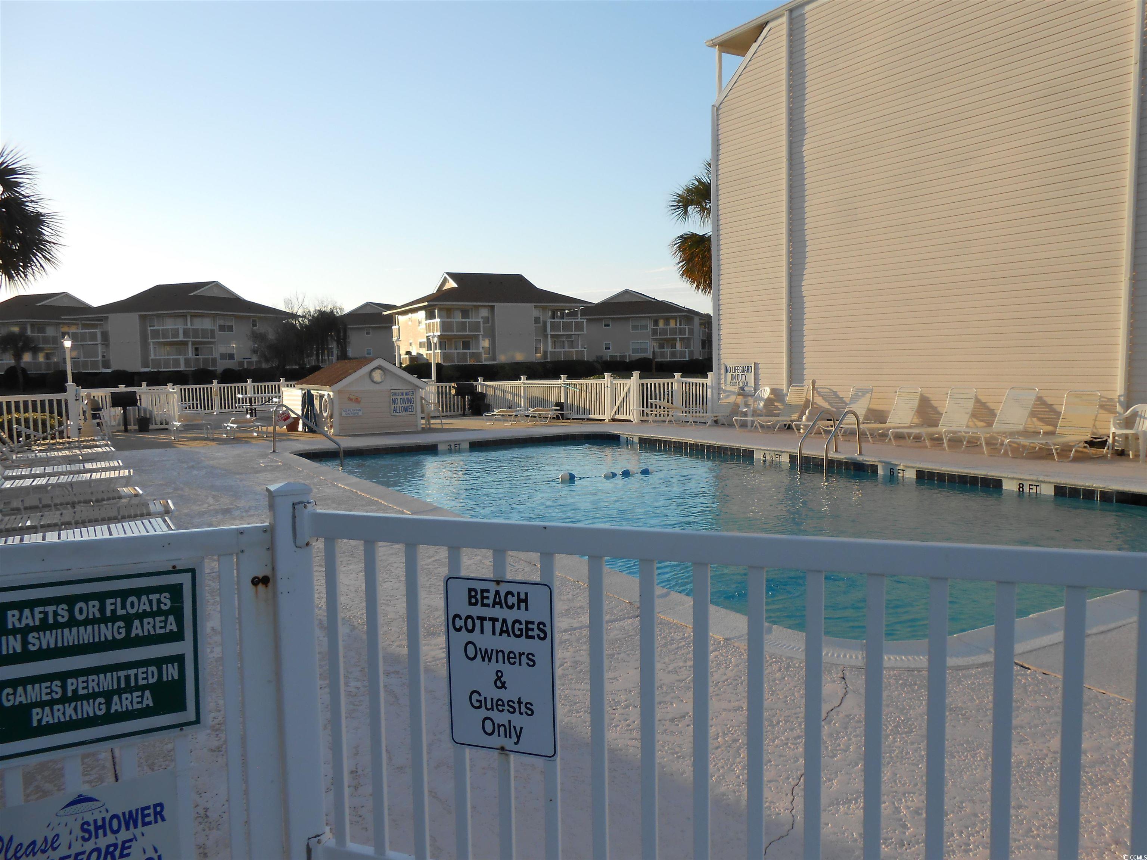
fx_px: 862
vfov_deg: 53.1
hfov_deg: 67.3
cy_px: 430
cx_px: 574
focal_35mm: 26
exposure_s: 1/500
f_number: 3.5
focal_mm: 4.6
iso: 80
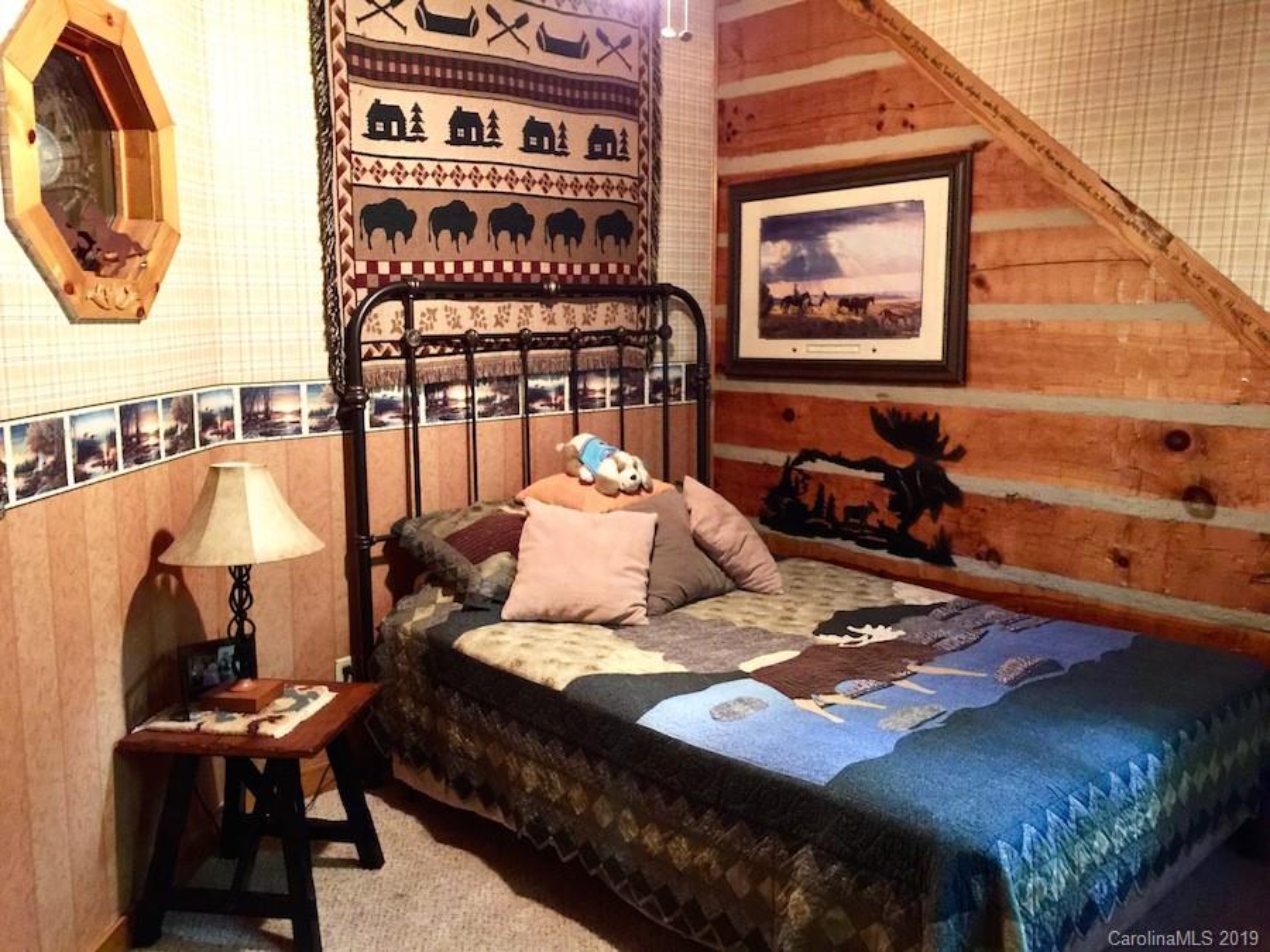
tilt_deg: -8.1
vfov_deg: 48.2
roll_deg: -0.2
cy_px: 476
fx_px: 1064
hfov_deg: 61.7
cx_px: 635
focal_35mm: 29
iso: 100
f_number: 2.2
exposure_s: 1/4
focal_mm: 4.15
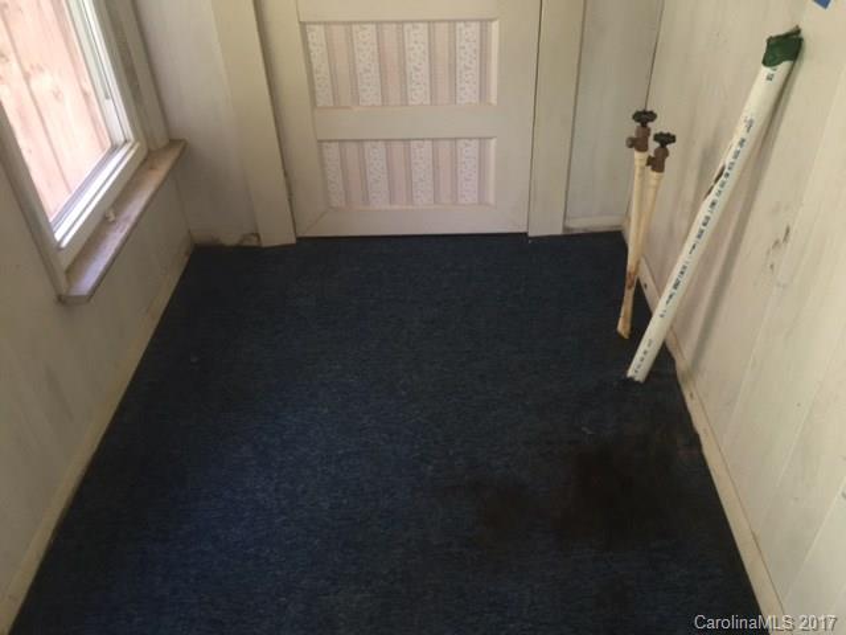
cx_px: 423
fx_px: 709
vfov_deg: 48.2
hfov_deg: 61.7
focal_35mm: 29
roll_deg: +2.4
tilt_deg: -38.1
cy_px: 318
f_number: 2.2
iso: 80
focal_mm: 4.15
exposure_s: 1/30
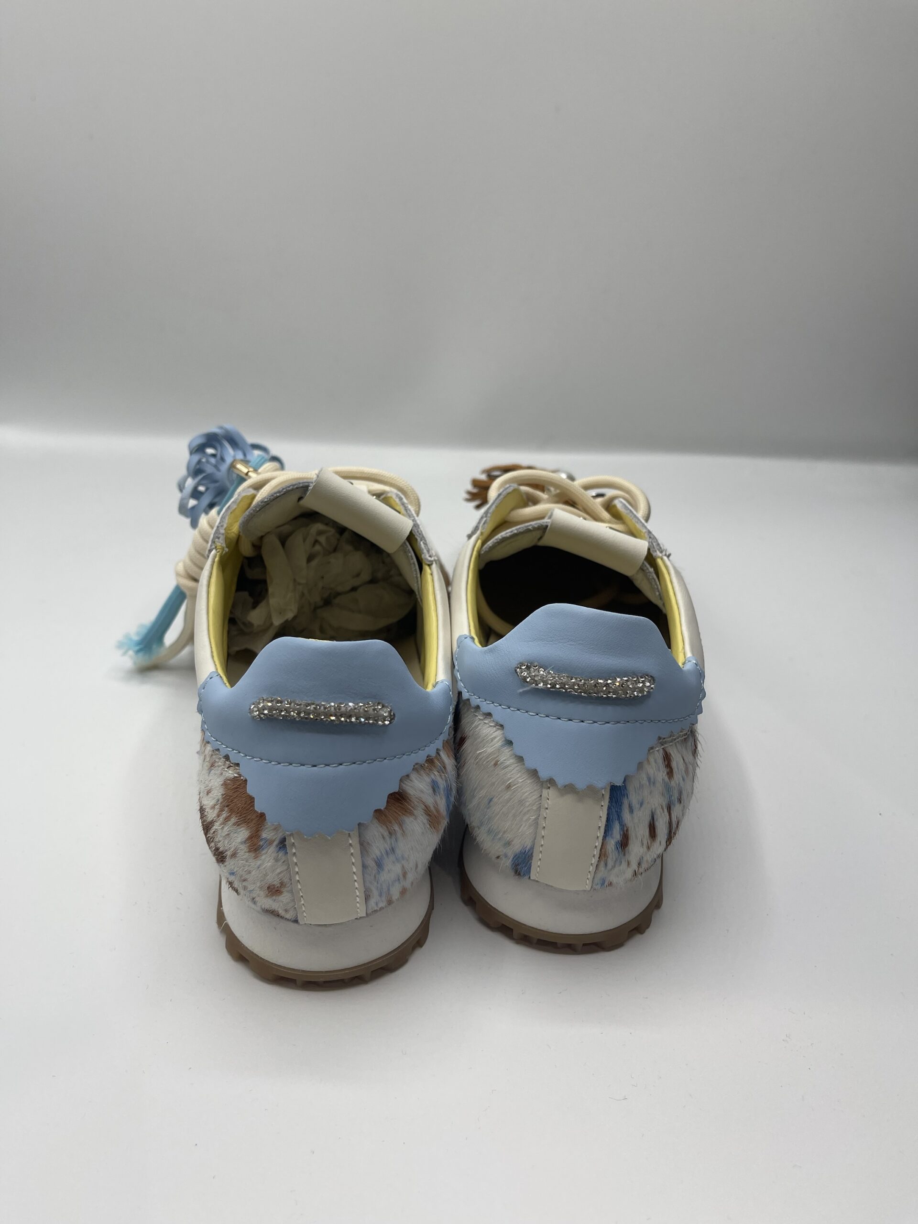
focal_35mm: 25
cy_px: 612
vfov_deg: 69.4
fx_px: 884
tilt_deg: -29.0
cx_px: 459
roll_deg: -1.4
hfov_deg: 54.9
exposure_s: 1/1003
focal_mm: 5.1
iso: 32
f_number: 1.6
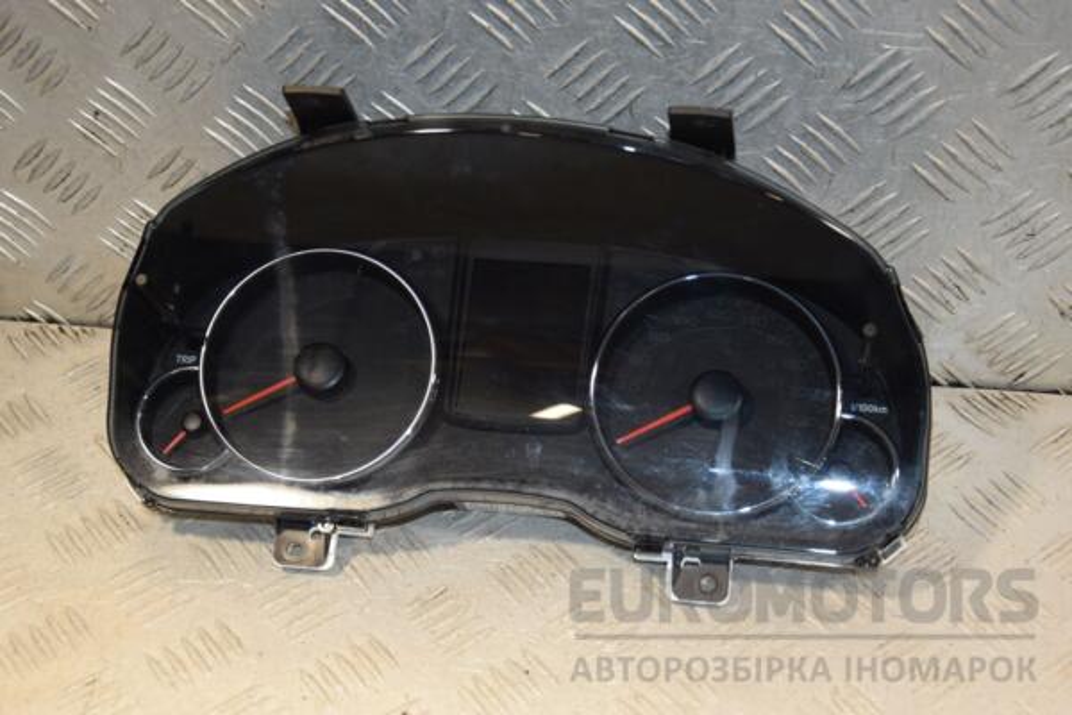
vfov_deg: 20.2
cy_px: 358
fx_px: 2010
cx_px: 536
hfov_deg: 29.9
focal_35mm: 68
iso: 800
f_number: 5.6
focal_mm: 45
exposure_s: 1/200
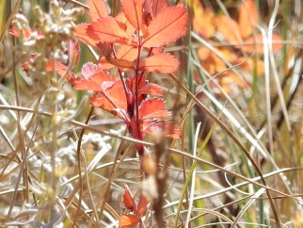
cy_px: 146
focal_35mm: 613
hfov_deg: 3.2
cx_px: 300
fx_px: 5370
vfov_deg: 2.4
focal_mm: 34.5
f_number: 6.3
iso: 125
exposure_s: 1/250
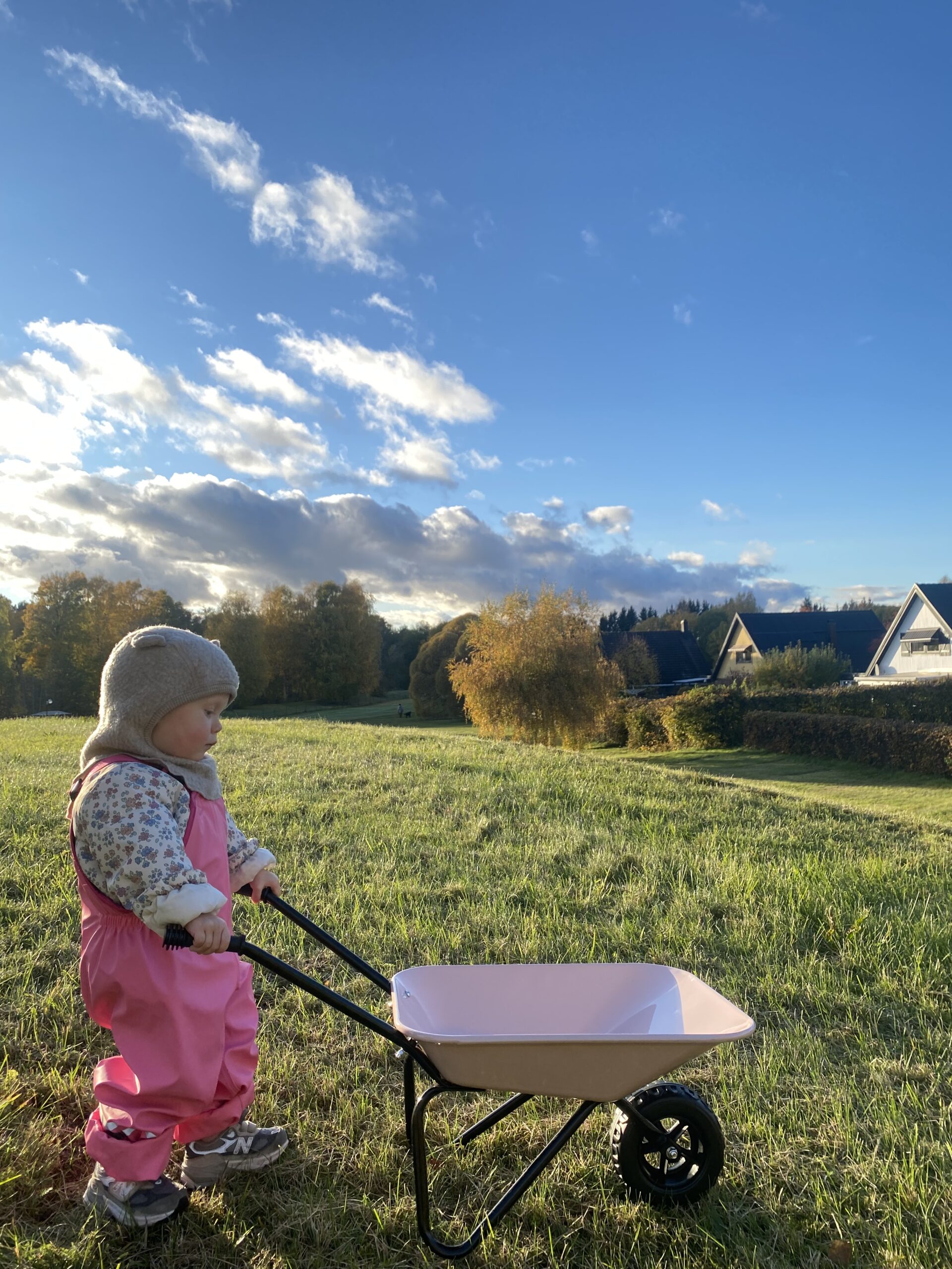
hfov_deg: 53.1
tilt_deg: +2.8
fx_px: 953
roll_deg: +3.4
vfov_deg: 67.3
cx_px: 476
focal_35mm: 26
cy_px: 634
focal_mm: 4.25
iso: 32
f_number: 1.8
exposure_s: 1/439
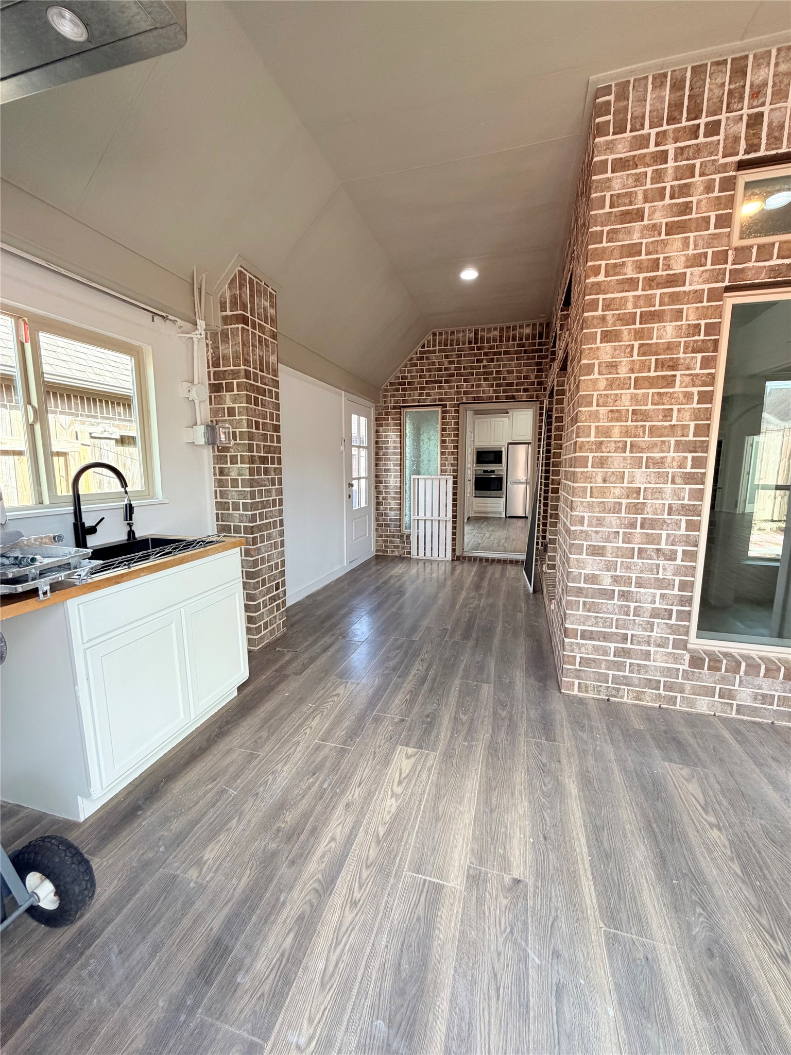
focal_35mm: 14
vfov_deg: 102.1
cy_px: 528
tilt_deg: -8.4
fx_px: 427
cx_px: 396
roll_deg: +0.1
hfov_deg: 85.7
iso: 125
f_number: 2.2
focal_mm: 2.22
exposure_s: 1/121
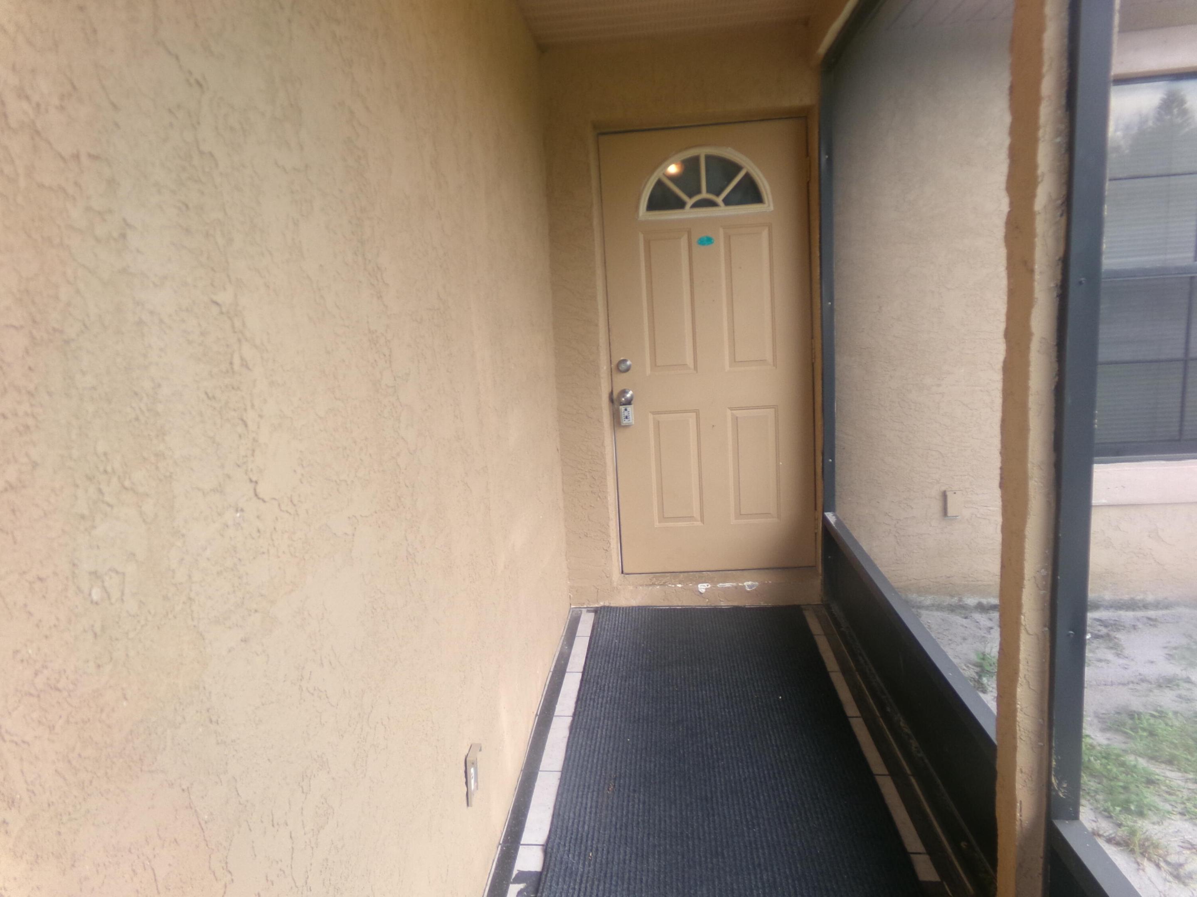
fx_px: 830
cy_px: 448
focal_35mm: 24
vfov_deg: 56.8
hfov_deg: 71.6
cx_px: 598
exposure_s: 1/34
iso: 138
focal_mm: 4.3
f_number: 3.7
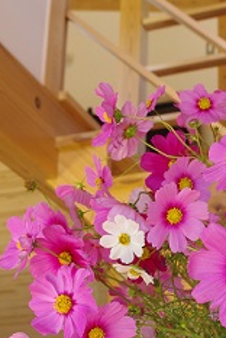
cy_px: 229
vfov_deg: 24.9
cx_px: 200
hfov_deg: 16.7
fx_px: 760
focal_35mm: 81
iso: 800
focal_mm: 28.13
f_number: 6.3
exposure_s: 1/60
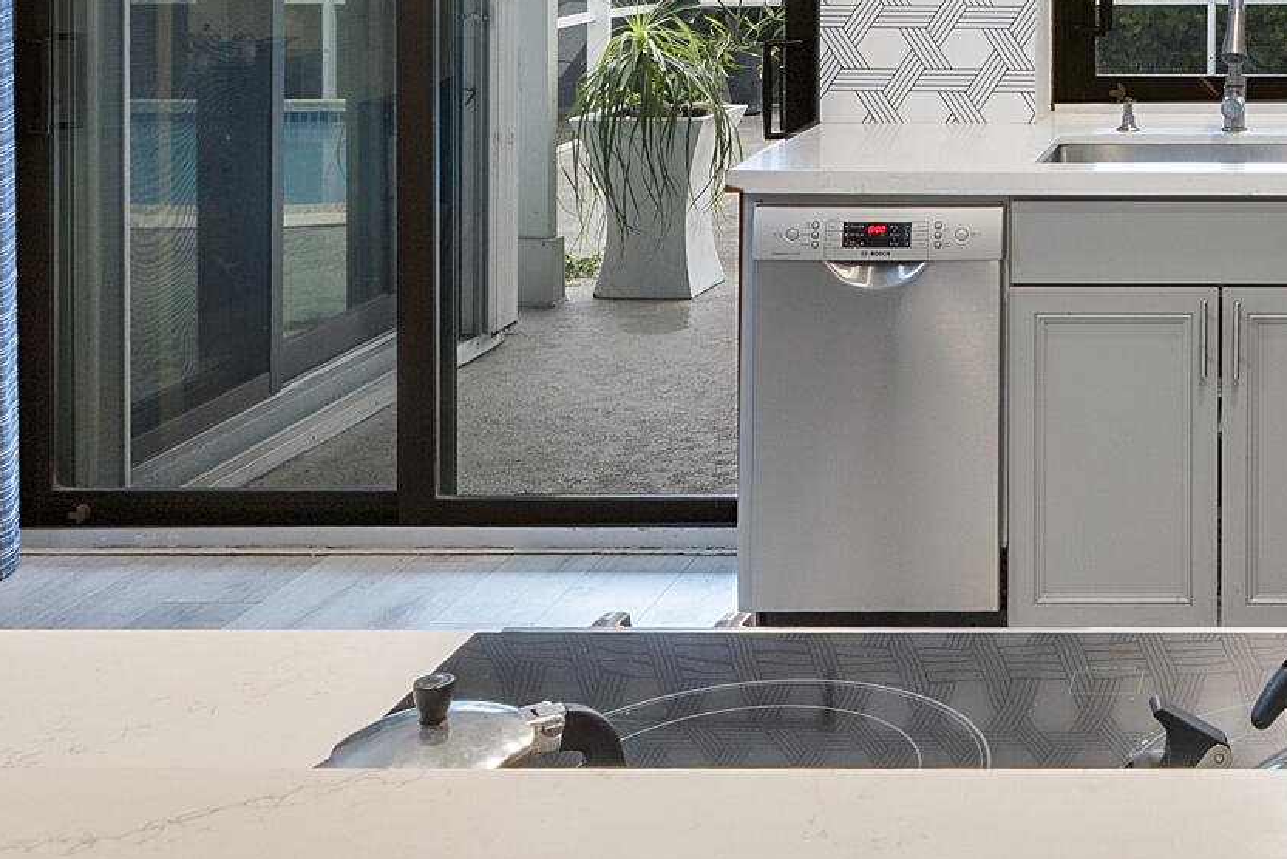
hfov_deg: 31.9
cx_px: 1350
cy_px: -122
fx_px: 2028
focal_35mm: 57
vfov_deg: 22.4
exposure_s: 1/3
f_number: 11
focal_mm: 10.5
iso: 160
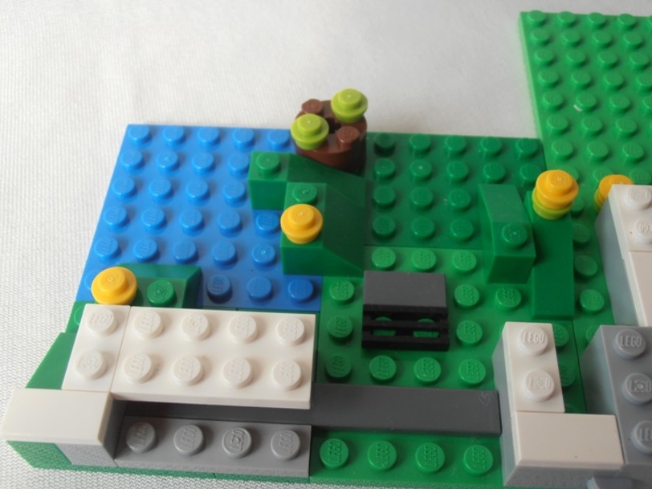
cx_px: 332
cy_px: 244
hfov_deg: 45.8
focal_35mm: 41
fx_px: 772
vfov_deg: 35.1
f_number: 3.9
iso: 80
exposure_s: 1/80
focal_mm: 6.61
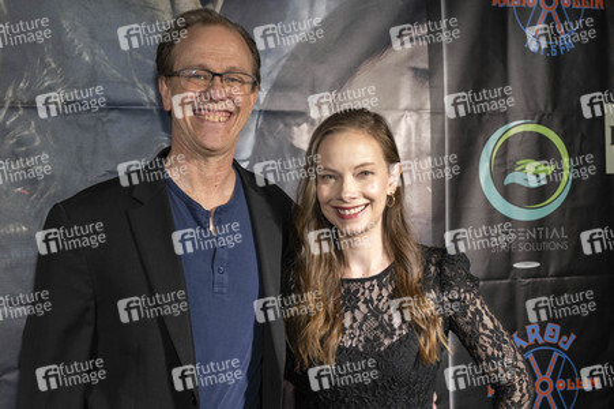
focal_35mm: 51
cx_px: 307
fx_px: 869
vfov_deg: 26.4
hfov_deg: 38.9
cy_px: 204
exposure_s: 1/200
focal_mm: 51
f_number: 5.6
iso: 800
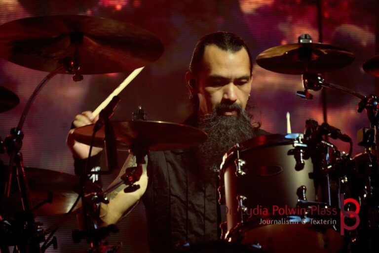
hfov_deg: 5.3
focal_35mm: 388
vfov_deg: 3.5
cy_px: 126
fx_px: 4090
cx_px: 190
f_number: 6.3
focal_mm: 259
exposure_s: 1/200
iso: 6400
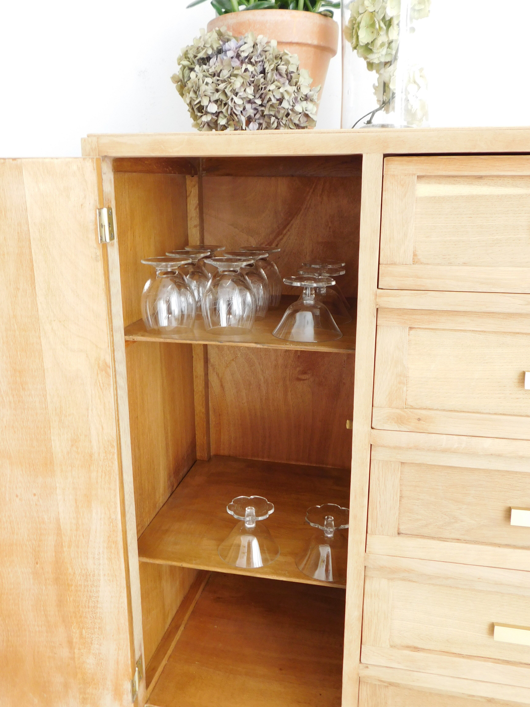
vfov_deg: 60.0
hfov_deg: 46.8
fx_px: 612
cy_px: 354
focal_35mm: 30
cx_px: 265
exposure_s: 1/20
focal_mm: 5.3
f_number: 3.2
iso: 125
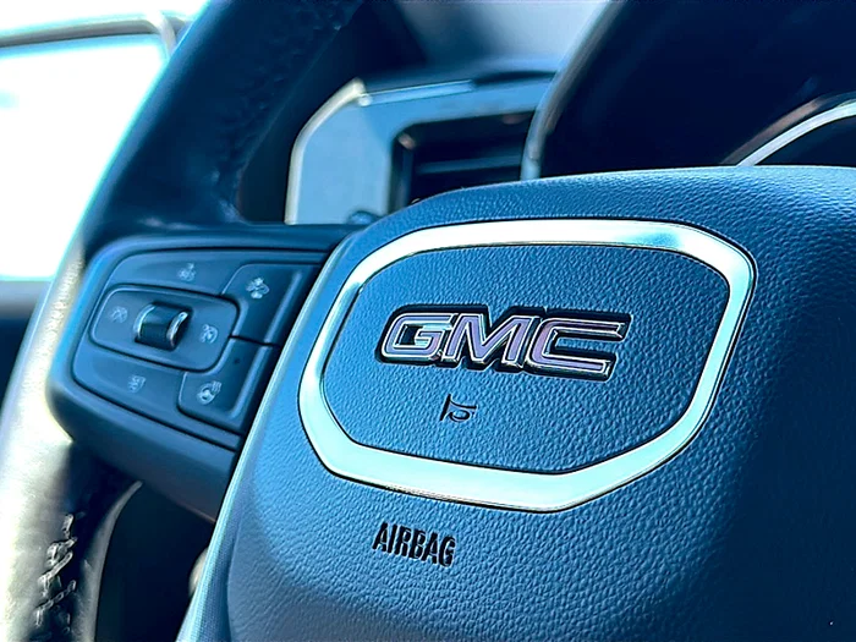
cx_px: 428
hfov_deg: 43.9
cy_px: 321
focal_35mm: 43
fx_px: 1063
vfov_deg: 33.6
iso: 100
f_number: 1.78
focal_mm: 6.86
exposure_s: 1/113
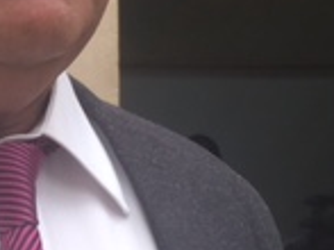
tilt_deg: +3.0
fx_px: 1215
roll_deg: -0.7
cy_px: 52
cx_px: -45
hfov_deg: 15.2
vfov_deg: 11.7
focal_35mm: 126
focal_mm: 4.15
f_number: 2.2
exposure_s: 1/120
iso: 40
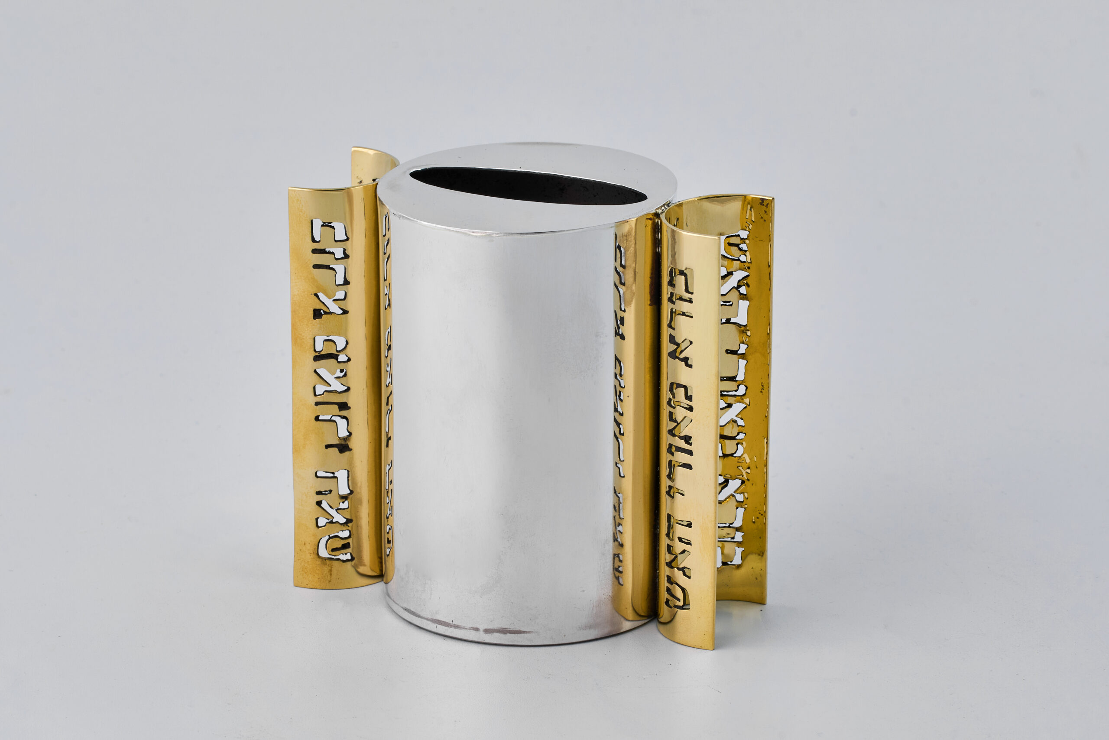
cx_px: 554
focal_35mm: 150
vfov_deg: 9.2
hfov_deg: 13.7
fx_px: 4622
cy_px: 370
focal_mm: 100
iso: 100
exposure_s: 1/200
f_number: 16
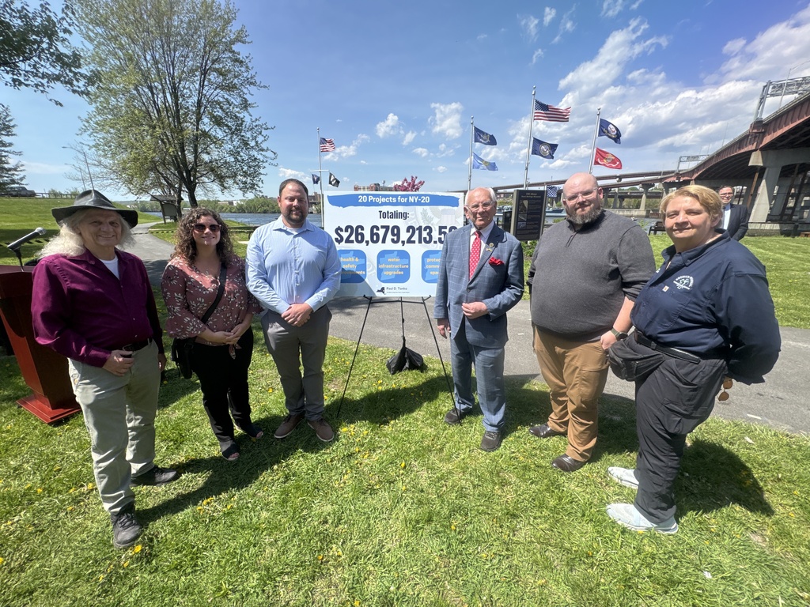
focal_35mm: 14
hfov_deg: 102.1
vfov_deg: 85.7
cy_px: 304
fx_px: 328
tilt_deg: -16.7
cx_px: 405
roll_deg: +0.8
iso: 40
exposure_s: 1/1346
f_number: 2.2
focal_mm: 2.22
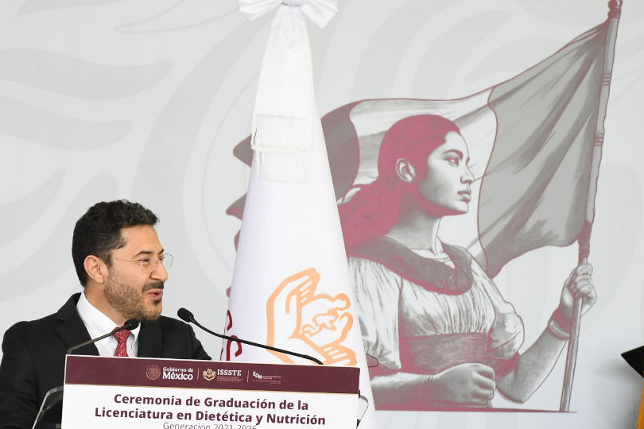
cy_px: 331
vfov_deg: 4.4
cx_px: 226
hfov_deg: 6.6
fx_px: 5617
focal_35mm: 314
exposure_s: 1/125
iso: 640
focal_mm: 105
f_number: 5.6
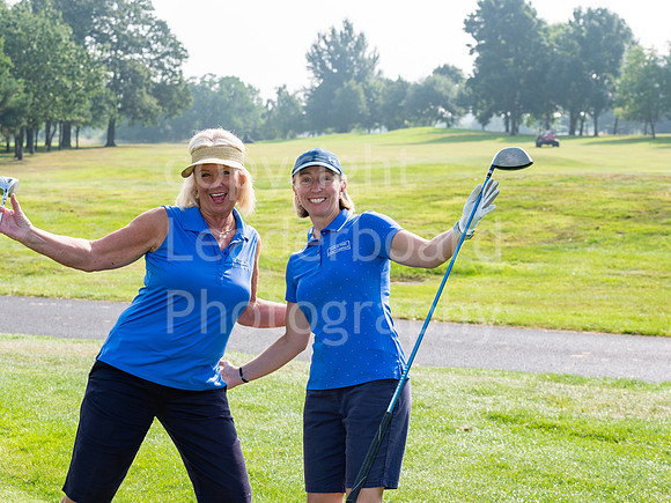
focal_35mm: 76
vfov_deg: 19.4
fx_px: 1470
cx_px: 336
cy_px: 252
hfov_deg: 25.7
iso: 100
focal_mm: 70
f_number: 8
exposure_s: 1/200
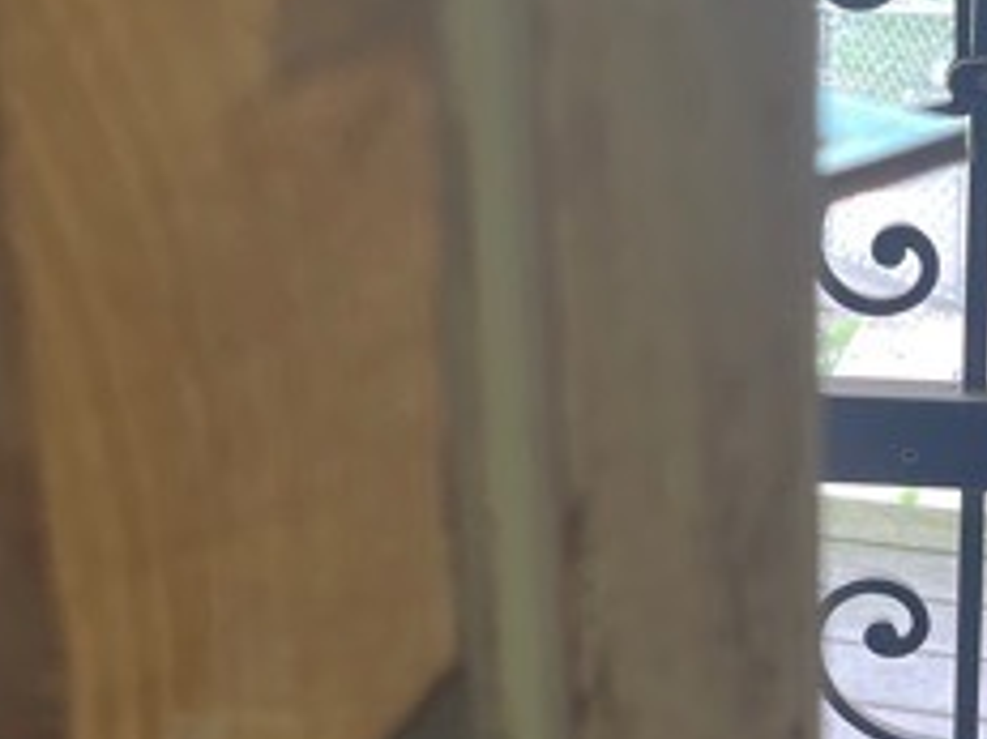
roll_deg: +5.1
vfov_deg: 20.3
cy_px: 222
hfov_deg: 27.0
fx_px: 2052
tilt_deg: -20.2
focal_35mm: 72
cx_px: 543
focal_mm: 5.1
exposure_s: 1/60
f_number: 1.6
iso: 160
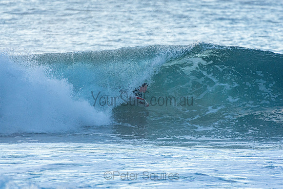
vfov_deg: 1.9
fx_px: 5661
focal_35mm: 720
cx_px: 142
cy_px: 94
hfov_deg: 2.9
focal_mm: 480
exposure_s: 1/1250
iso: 560
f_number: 5.6
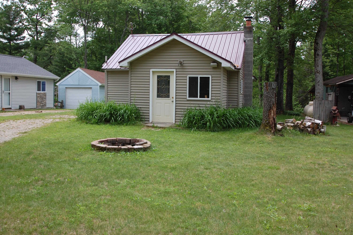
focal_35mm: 36
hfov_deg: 53.2
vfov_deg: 36.8
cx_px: 176
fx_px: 353
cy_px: 118
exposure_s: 1/160
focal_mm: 24
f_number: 6.3
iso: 200
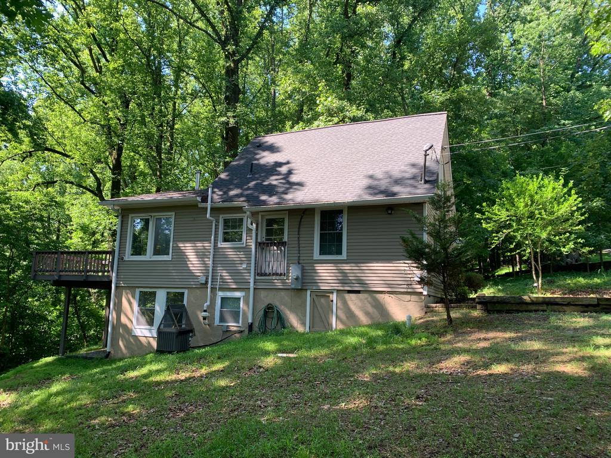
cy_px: 229
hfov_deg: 67.3
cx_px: 306
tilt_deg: +9.9
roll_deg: -1.6
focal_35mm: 26
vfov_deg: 53.1
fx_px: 459
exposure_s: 1/122
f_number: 1.8
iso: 32
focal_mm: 4.25
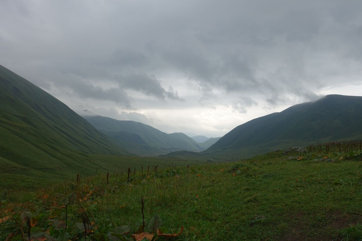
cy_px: 120
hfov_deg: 73.7
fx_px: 241
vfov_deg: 53.1
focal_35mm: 24
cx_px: 181
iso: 125
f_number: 5.6
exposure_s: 1/320
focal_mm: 8.8
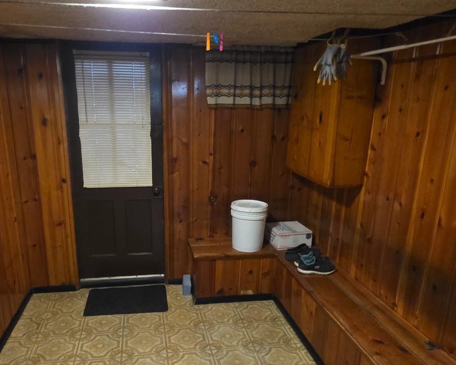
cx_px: 199
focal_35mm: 27
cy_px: 219
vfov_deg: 52.8
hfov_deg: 63.8
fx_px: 364
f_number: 1.9
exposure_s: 1/24
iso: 1000
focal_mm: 2.2
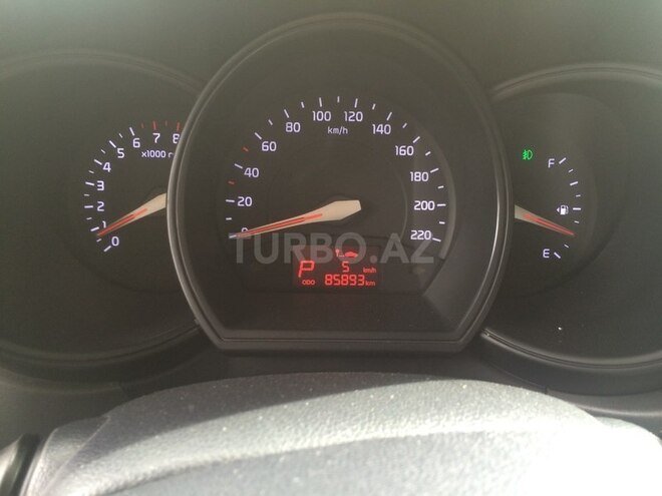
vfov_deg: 48.2
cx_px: 331
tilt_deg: -25.6
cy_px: 248
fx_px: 555
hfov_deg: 61.7
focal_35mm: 29
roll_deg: -2.2
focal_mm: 4.15
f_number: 2.2
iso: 40
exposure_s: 1/50
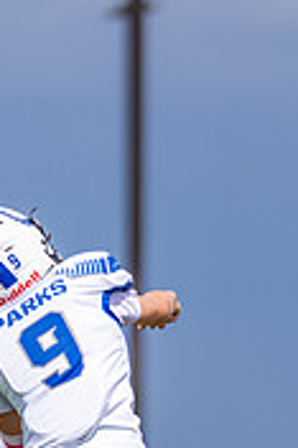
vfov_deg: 2.4
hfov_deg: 1.6
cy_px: 485
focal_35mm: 860
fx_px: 10699
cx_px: 226
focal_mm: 200
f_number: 2.8
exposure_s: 1/6400
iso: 250
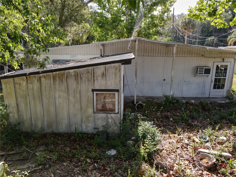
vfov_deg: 56.8
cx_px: 118
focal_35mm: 24
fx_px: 164
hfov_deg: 71.6
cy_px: 88
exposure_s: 1/120
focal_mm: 4.5
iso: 100
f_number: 2.8
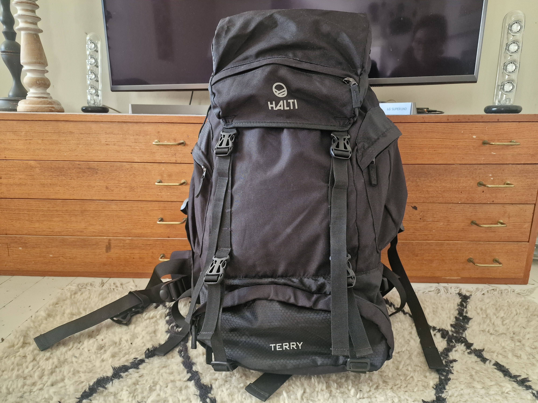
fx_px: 357
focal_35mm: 23
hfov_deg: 73.9
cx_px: 269
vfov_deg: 58.9
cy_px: 202
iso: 500
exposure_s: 1/120
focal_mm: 6.4
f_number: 1.8
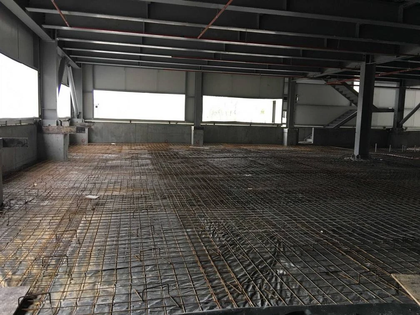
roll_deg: -1.3
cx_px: 210
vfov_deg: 48.2
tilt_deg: -3.1
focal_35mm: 29
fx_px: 352
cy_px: 158
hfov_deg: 61.7
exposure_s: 1/33
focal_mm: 4.15
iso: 50
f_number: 2.2
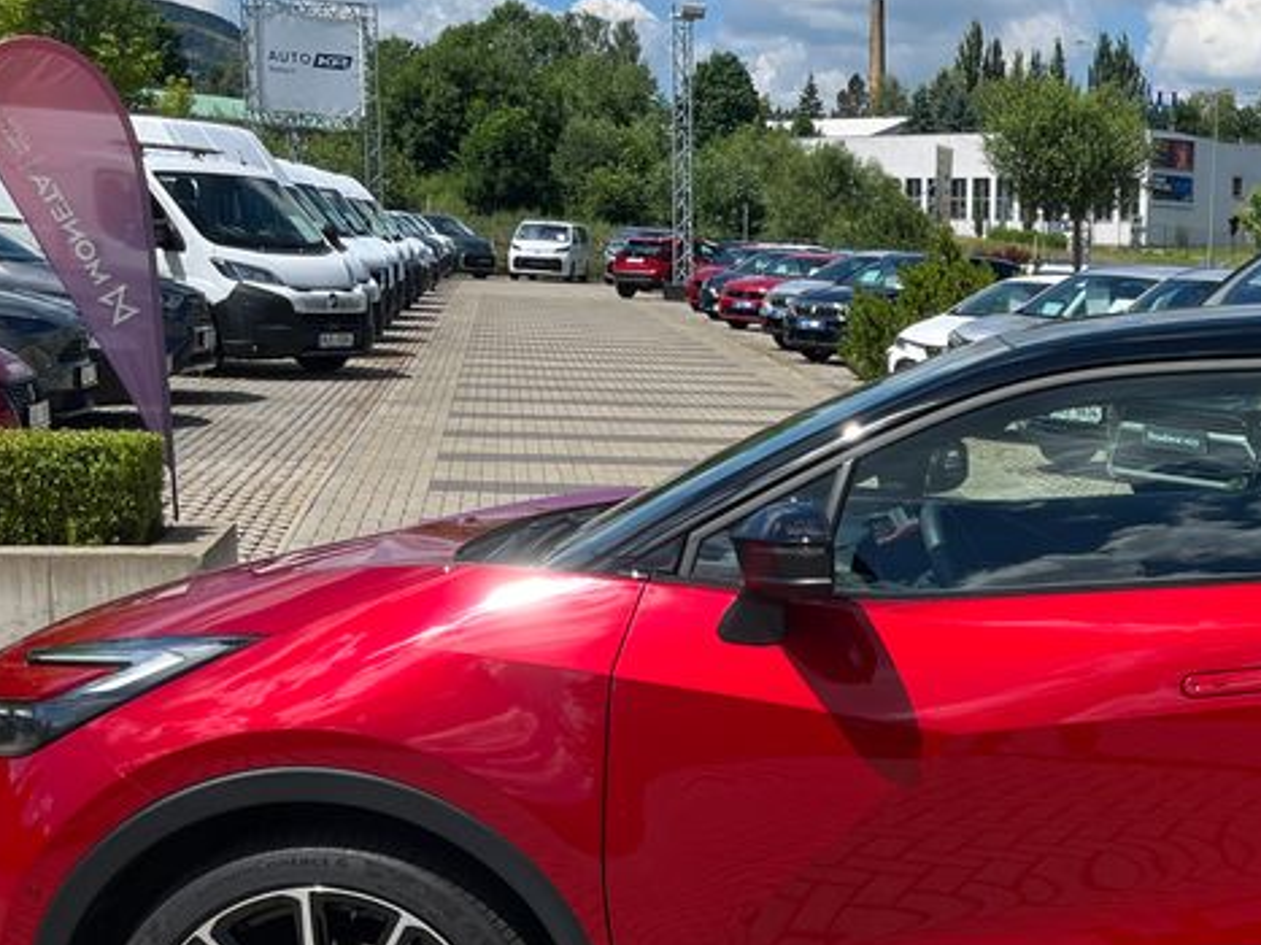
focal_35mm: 57
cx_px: 1156
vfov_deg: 25.4
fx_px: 2076
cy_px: 670
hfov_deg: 32.0
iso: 50
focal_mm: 5.1
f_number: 1.6
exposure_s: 1/3311
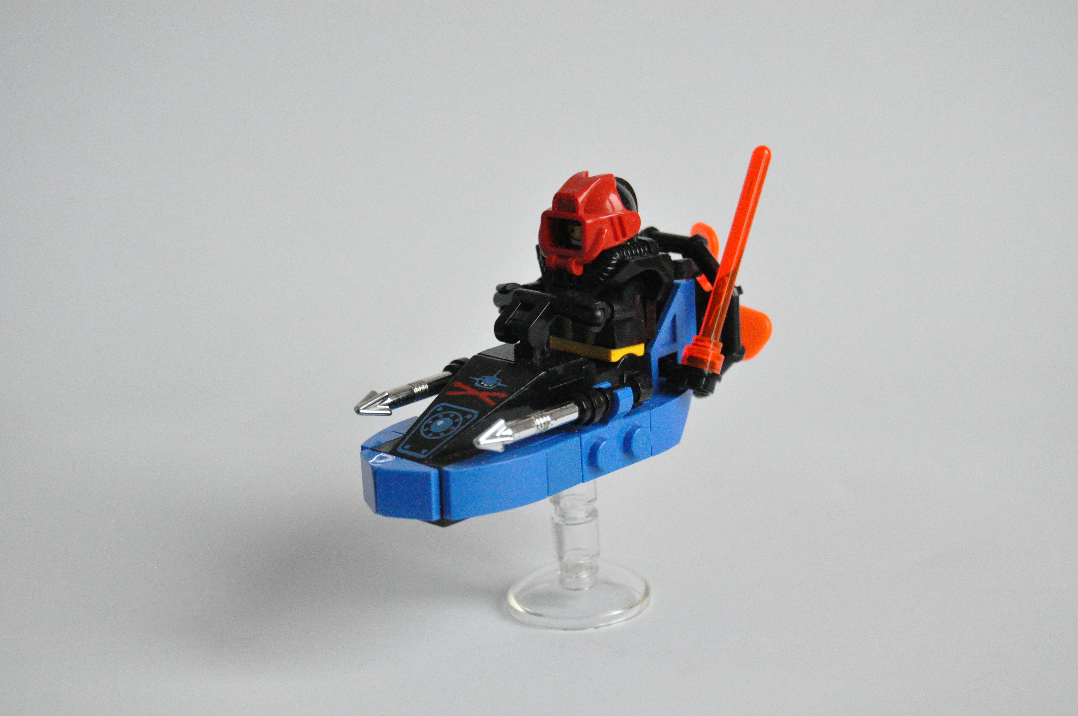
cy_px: 358
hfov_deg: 24.6
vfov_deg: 16.5
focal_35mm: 82
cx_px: 539
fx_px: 2467
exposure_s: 1/500
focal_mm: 55
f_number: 5.6
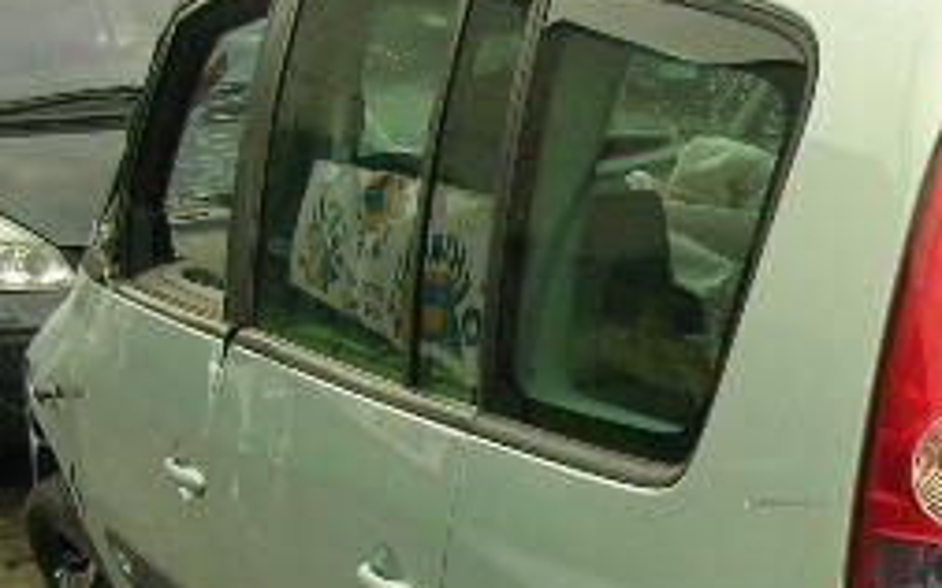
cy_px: 636
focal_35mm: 94
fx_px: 2413
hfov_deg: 21.2
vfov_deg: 13.6
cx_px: 983
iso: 50
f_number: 3
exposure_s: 1/100
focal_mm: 5.8
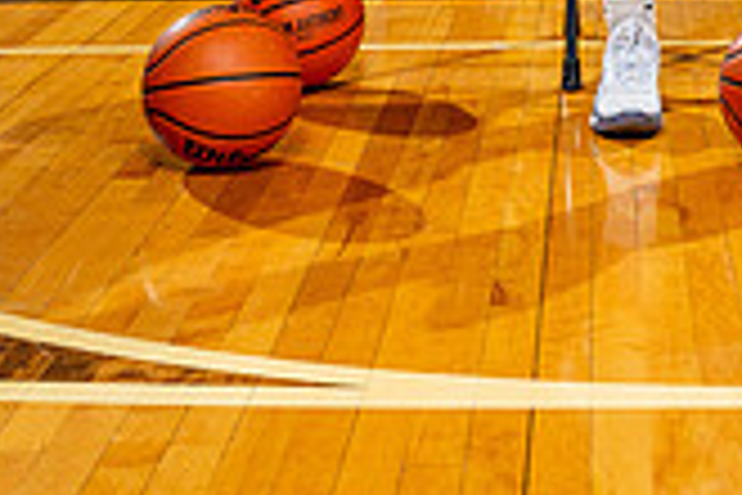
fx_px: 2020
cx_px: 652
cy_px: -459
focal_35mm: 98
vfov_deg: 12.5
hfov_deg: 20.4
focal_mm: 36
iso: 320
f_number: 5.6
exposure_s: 1/250
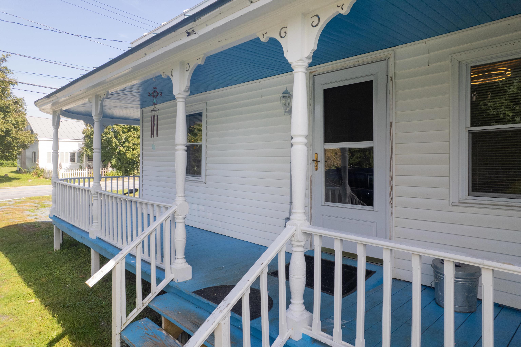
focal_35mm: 22
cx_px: 260
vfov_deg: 57.2
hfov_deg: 78.6
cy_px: 174
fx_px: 318
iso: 150
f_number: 2.8
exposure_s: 1/100
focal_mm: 8.38
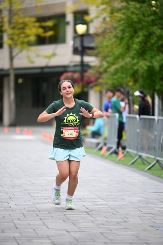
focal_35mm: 200
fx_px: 1357
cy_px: 122
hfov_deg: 6.9
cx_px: 82
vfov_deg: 10.3
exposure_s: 1/2000
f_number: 2.8
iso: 640
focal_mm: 200
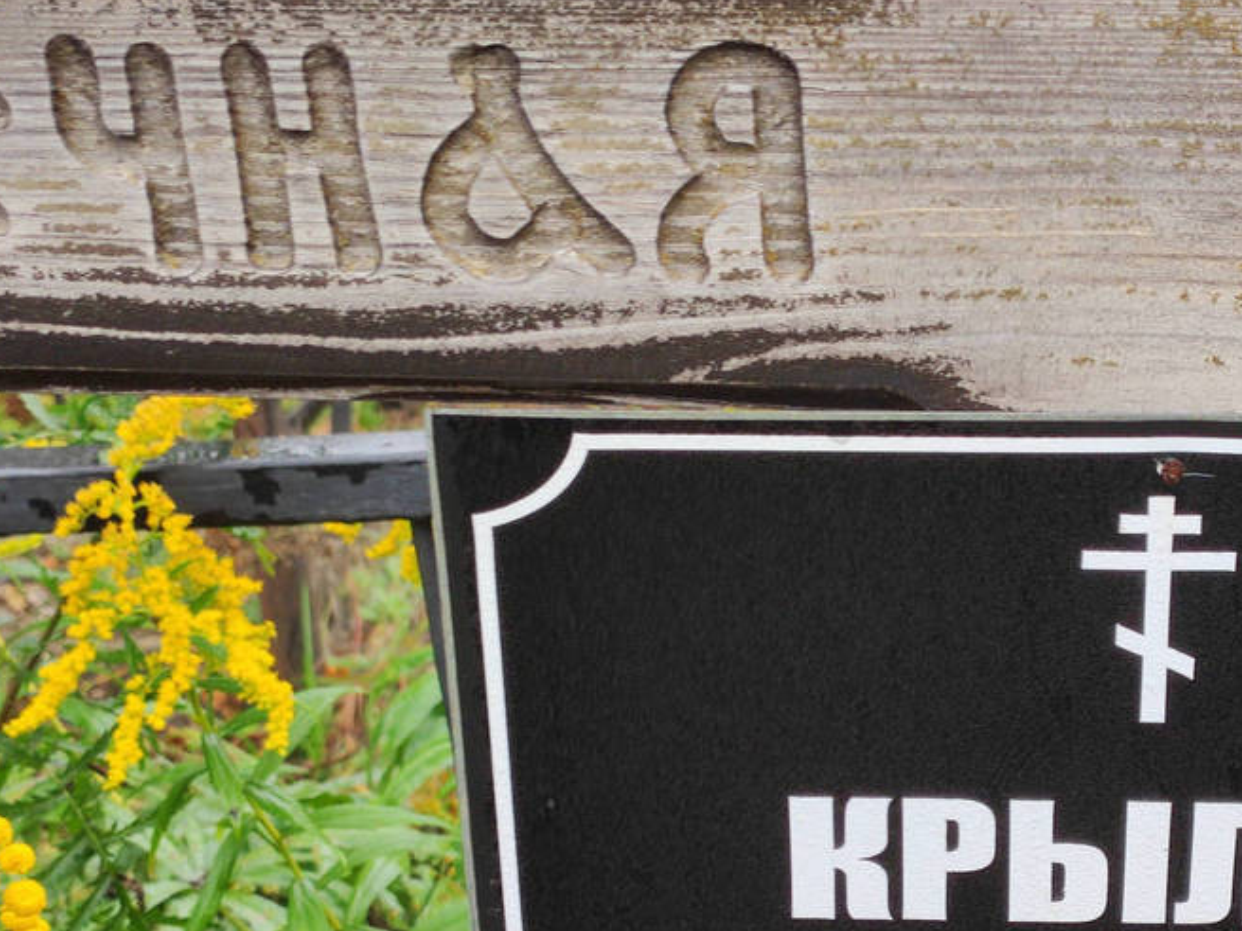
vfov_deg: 36.0
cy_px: 693
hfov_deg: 46.0
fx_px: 1399
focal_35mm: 39
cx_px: 945
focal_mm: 4.7
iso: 75
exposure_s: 1/100
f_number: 1.79
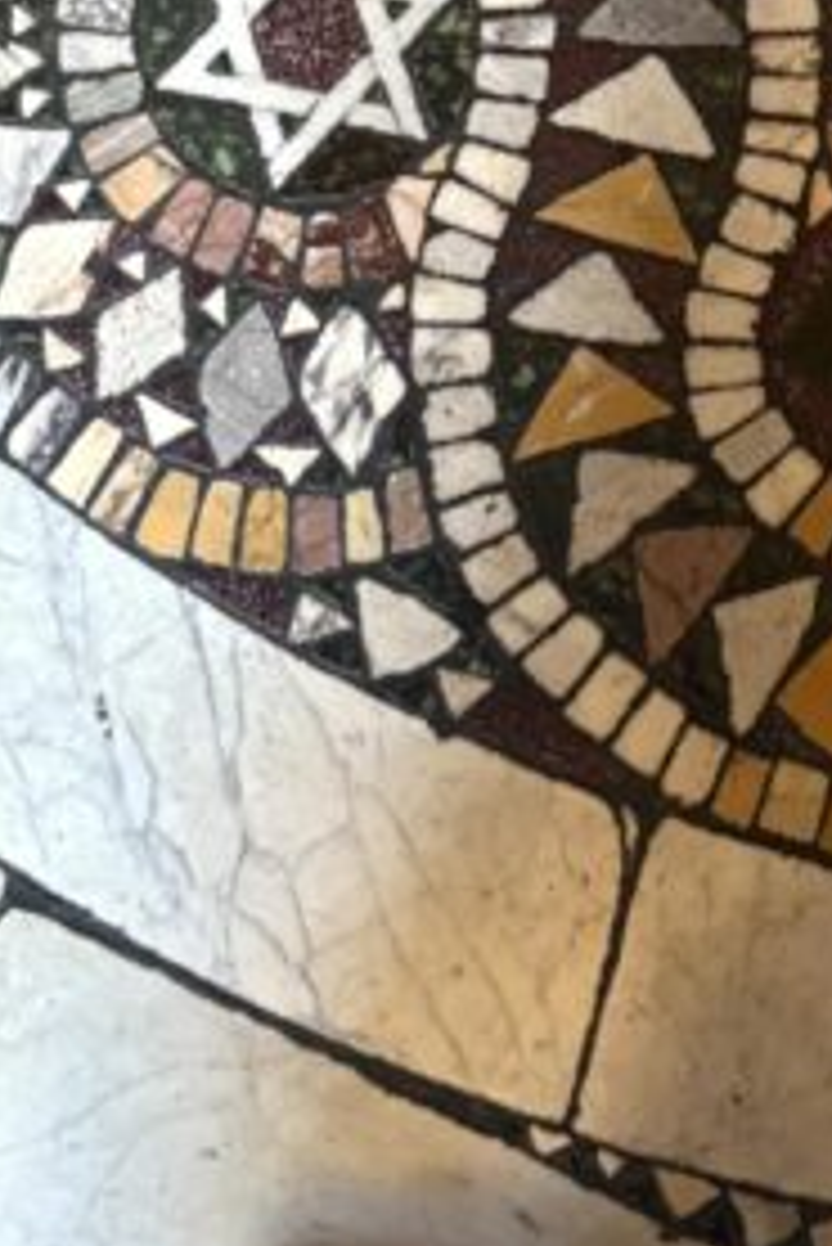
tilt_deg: -79.1
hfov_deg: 21.5
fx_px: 2181
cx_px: 528
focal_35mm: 63
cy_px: 54
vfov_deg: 30.1
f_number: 1.78
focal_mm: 6.76
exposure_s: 1/50
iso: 640
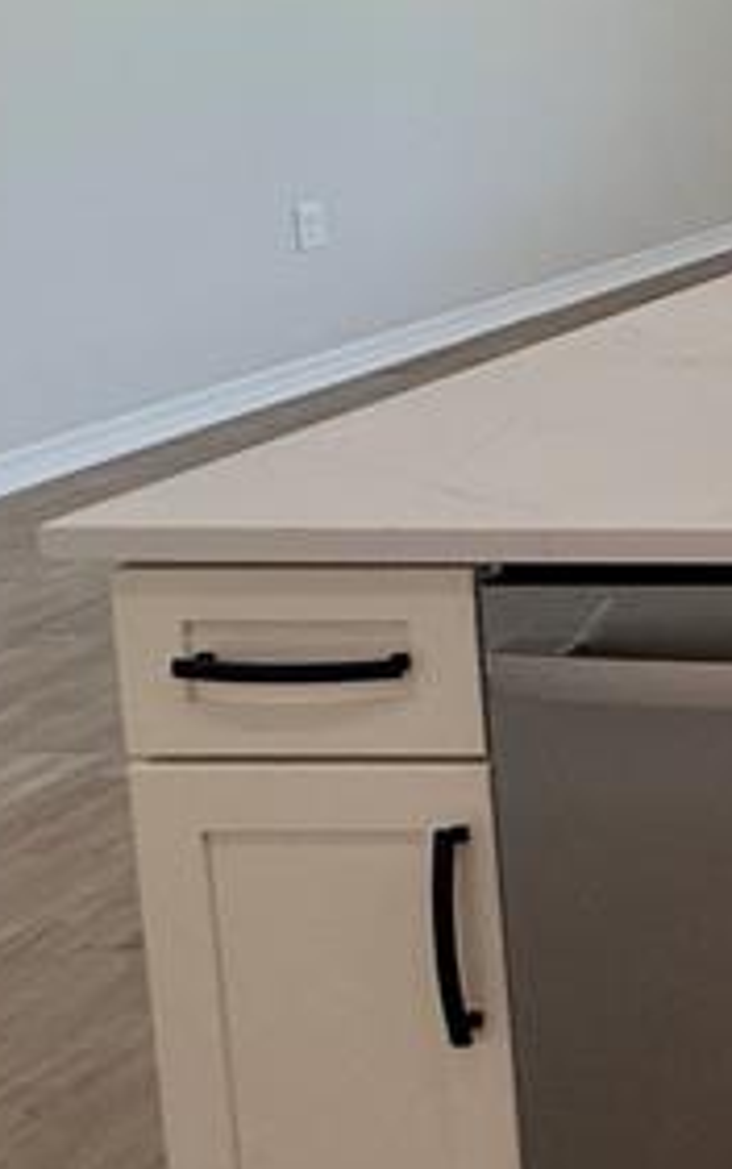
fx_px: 1721
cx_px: 1738
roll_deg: +0.1
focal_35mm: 54
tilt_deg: -4.9
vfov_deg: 34.7
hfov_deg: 15.0
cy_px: 50
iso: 100
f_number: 2.2
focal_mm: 2.22
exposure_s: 1/120
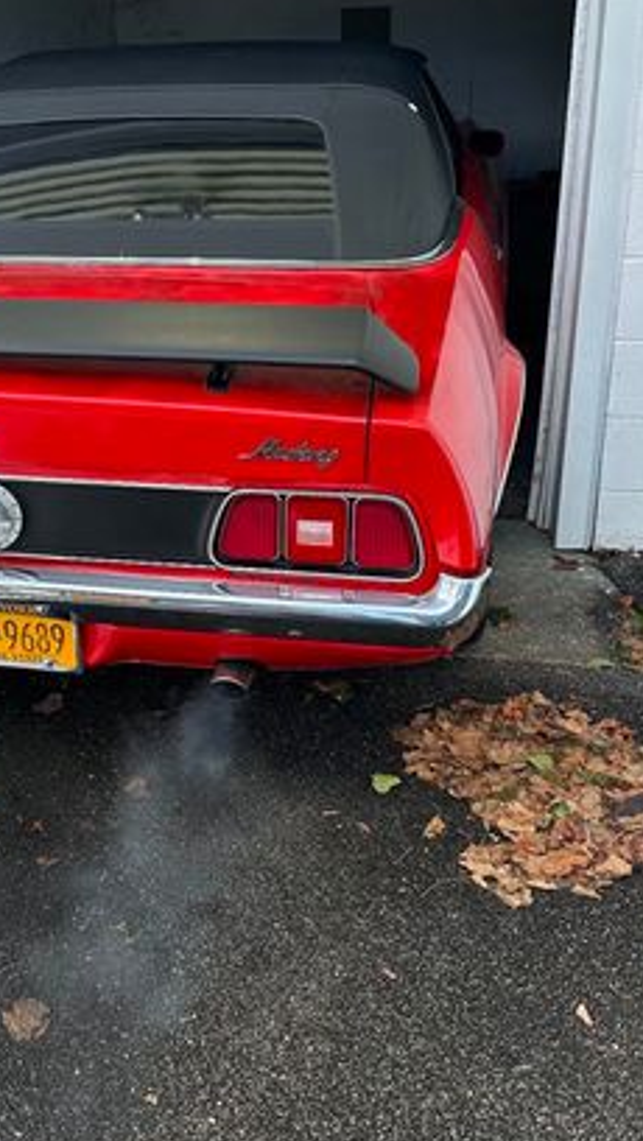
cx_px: 140
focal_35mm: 41
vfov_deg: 49.4
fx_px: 1241
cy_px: 551
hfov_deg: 28.5
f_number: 1.78
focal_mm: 6.86
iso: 80
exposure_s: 1/980
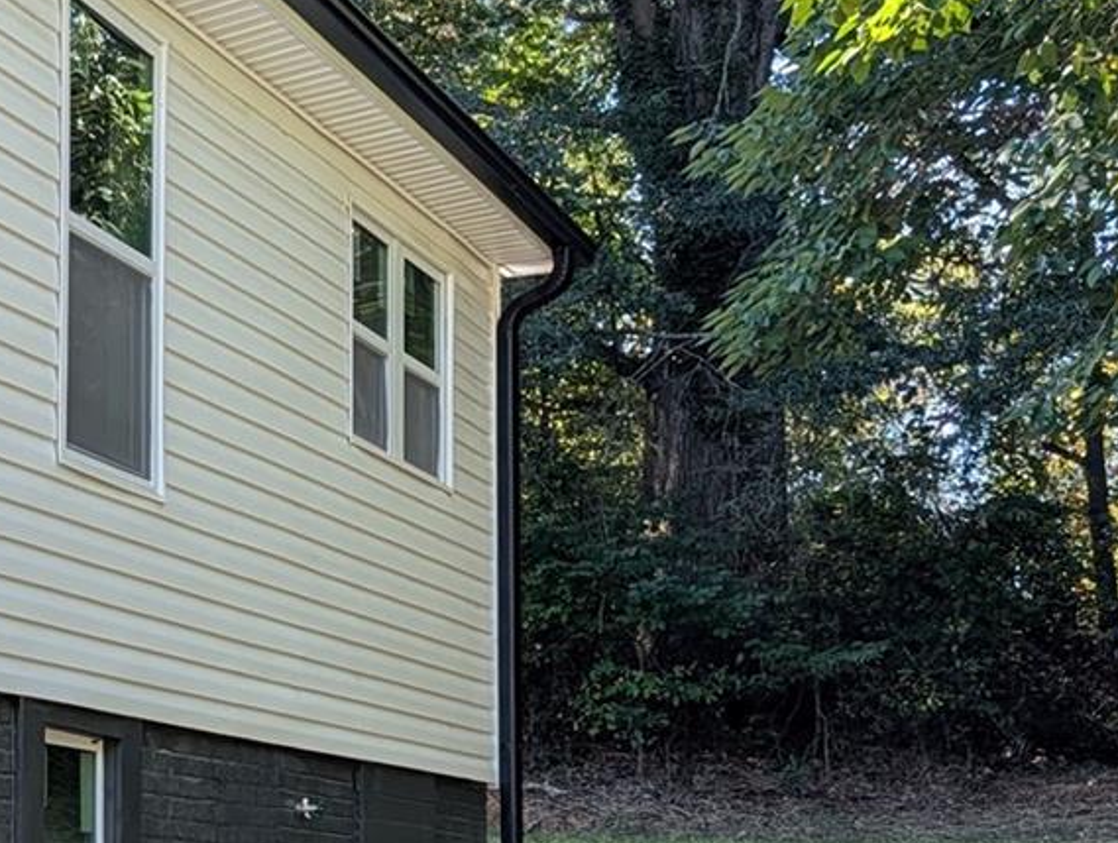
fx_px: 2783
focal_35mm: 86
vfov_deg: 16.9
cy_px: 827
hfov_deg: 19.7
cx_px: -568
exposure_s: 1/283
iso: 59
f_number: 1.68
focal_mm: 6.9
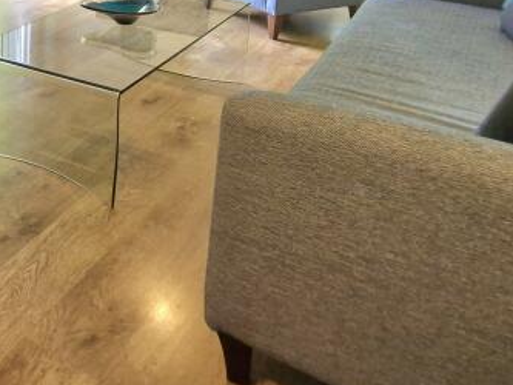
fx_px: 593
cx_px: -3
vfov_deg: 33.8
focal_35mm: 40
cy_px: 28
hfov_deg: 40.7
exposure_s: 1/50
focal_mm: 1.74
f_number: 2.2
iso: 200
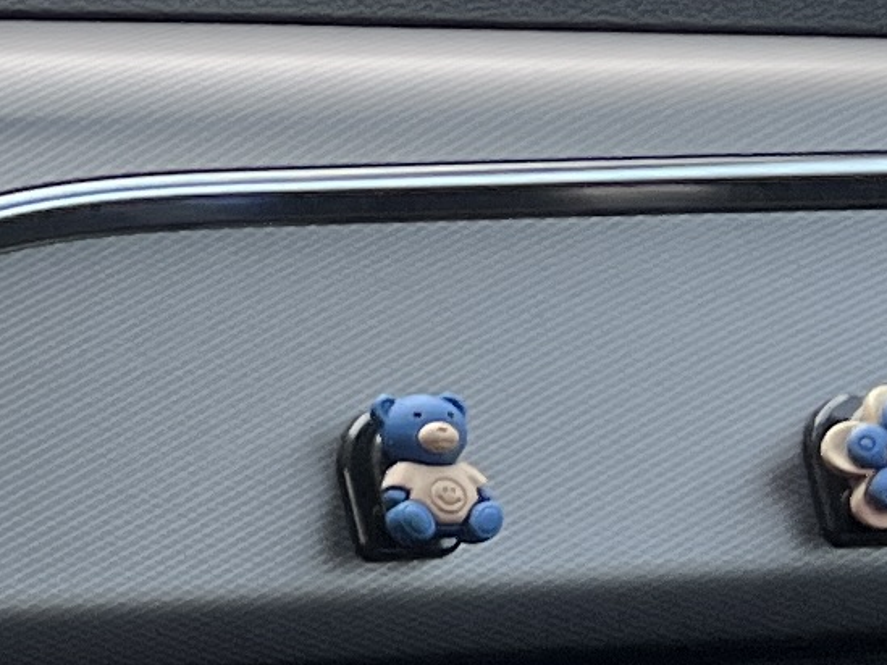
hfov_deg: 8.5
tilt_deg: -14.2
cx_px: -1822
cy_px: 407
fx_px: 4895
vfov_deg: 7.8
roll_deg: +0.9
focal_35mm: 191
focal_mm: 5.1
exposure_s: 1/343
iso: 50
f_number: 1.6
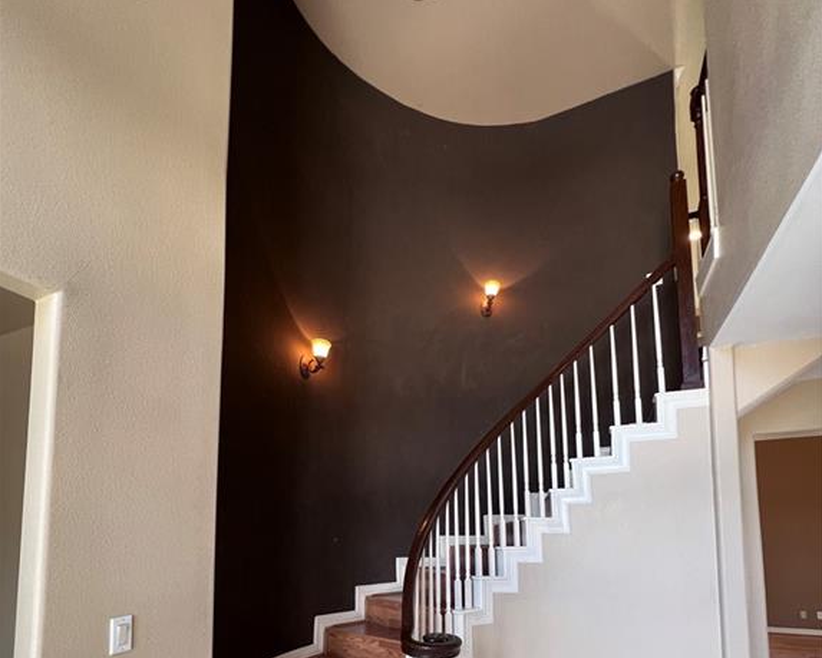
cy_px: 500
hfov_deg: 89.6
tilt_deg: +5.6
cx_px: 412
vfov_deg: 71.3
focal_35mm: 17
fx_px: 414
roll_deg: +1.2
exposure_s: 1/60
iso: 160
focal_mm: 1.57
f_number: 1.8
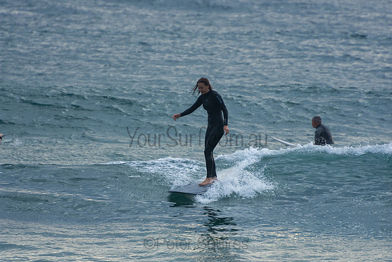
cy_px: 131
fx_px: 6535
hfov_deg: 3.4
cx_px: 196
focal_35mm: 600
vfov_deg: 2.3
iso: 320
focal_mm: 400
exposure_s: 1/400
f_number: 5.6
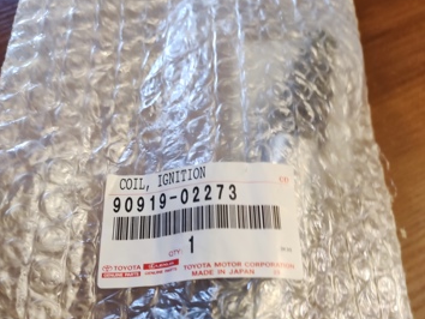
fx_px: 283
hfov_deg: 73.9
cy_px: 203
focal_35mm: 23
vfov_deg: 58.1
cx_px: 211
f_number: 1.79
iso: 1021
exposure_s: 1/33
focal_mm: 4.74
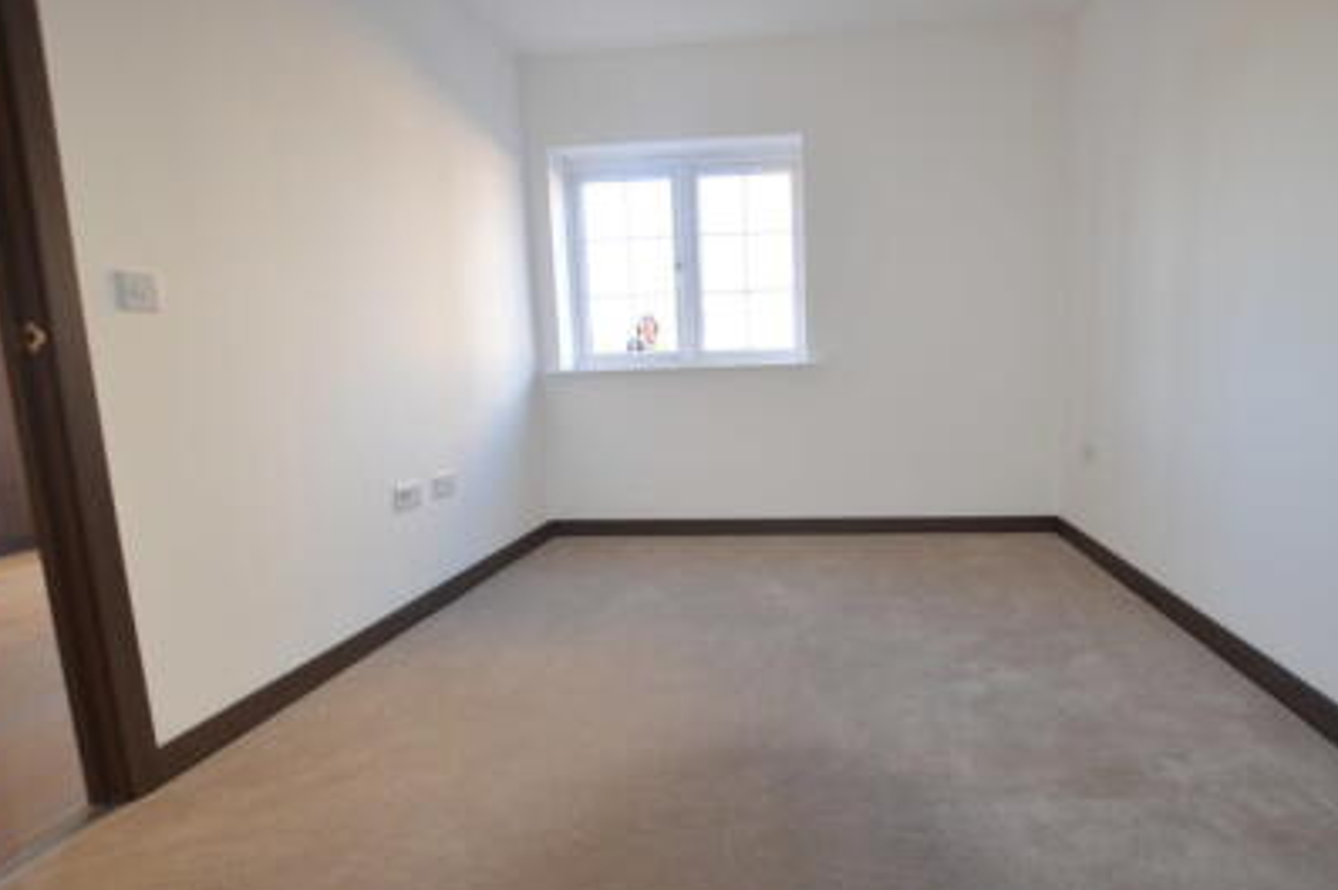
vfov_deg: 67.2
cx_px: 755
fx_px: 668
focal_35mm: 18
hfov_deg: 89.6
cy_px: 474
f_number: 4
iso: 400
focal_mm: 10
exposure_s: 1/100
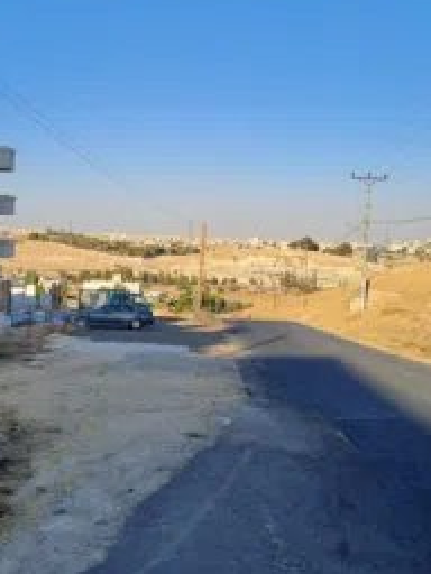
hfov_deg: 36.8
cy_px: 274
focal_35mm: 39
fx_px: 647
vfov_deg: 47.8
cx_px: 193
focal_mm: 4.65
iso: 32
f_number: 1.8
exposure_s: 1/1325
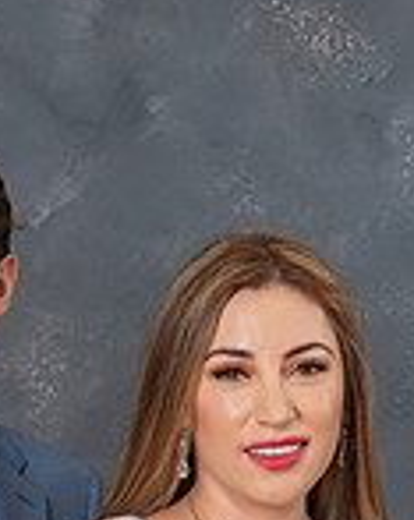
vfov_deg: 8.2
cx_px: 271
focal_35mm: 233
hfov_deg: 6.6
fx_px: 3580
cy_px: 720
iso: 200
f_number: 5.6
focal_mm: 48
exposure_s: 1/160
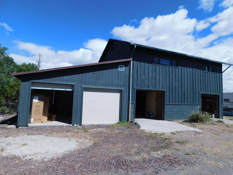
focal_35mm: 23
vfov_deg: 58.9
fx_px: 155
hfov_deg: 73.9
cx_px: 116
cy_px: 88
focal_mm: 4
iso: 125
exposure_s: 1/640
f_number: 6
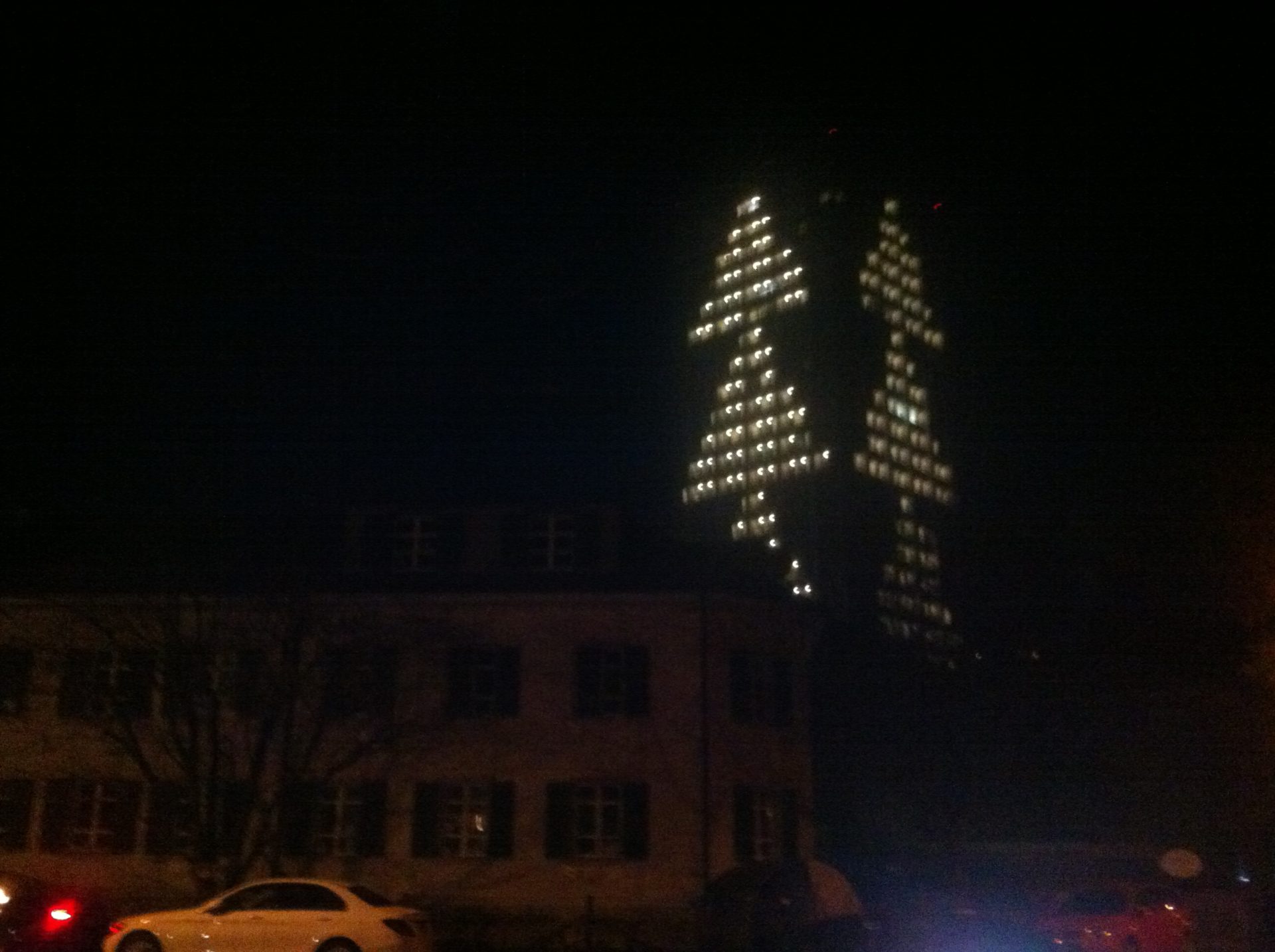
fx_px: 1287
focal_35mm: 35
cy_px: 476
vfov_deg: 40.6
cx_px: 638
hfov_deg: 52.7
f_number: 2.8
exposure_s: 1/15
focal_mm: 3.85
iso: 1000
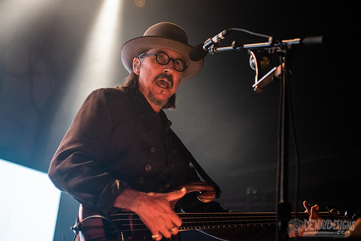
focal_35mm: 76
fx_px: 762
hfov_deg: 26.6
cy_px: 110
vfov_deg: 18.0
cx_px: 185
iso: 4000
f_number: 3.2
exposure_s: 1/160
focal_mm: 70
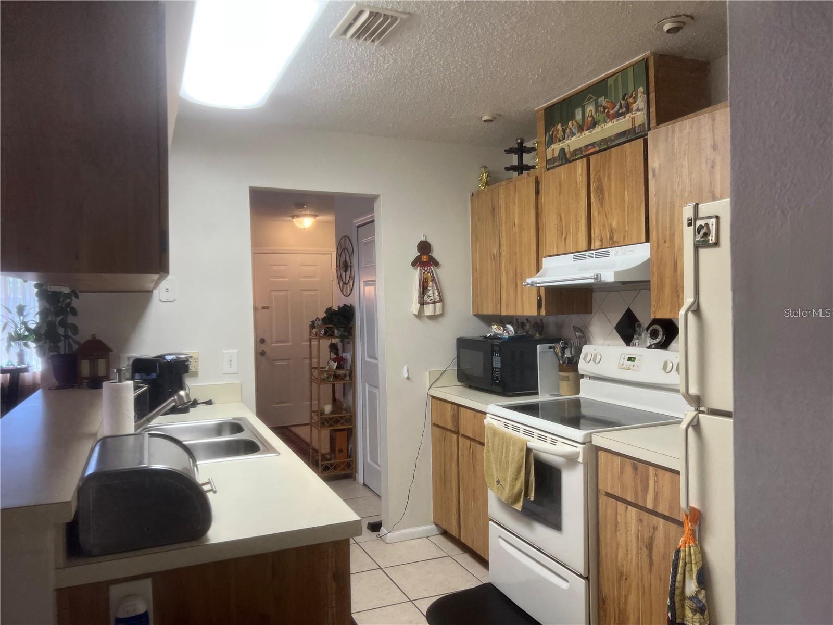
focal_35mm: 26
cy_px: 312
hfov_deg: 67.3
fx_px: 626
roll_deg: +1.4
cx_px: 416
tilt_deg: -1.4
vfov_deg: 53.1
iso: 80
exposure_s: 1/120
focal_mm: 5.7
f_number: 1.5
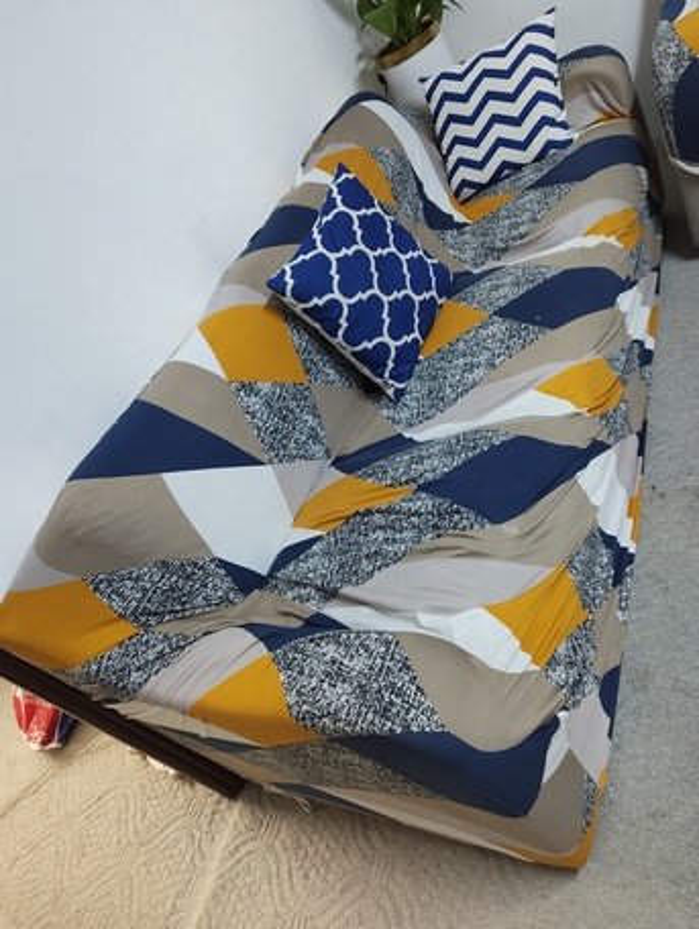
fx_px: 645
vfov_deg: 71.5
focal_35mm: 24
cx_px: 350
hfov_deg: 56.9
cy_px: 464
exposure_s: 1/50
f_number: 1.88
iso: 392
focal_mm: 5.56
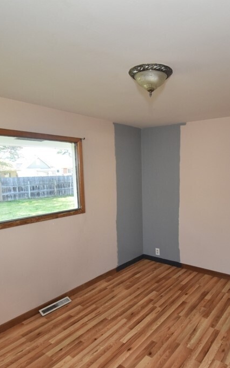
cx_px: 151
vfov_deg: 77.2
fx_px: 231
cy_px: 184
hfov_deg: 52.1
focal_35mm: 23
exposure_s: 1/125
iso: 1000
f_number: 4
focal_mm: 10
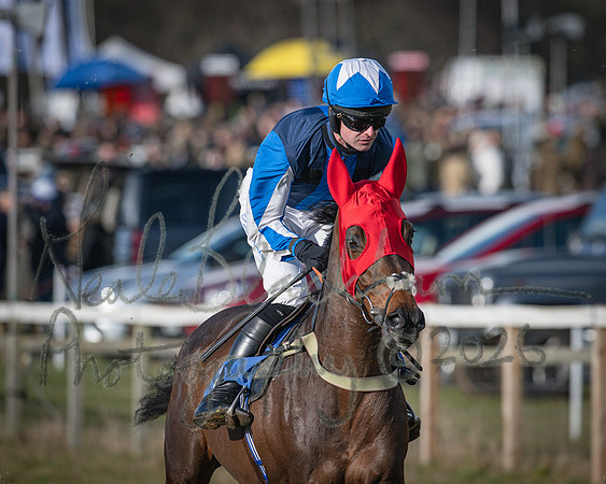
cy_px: 242
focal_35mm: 676
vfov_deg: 2.3
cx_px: 303
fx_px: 12120
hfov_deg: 2.9
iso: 400
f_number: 5
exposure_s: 1/3200
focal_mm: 400
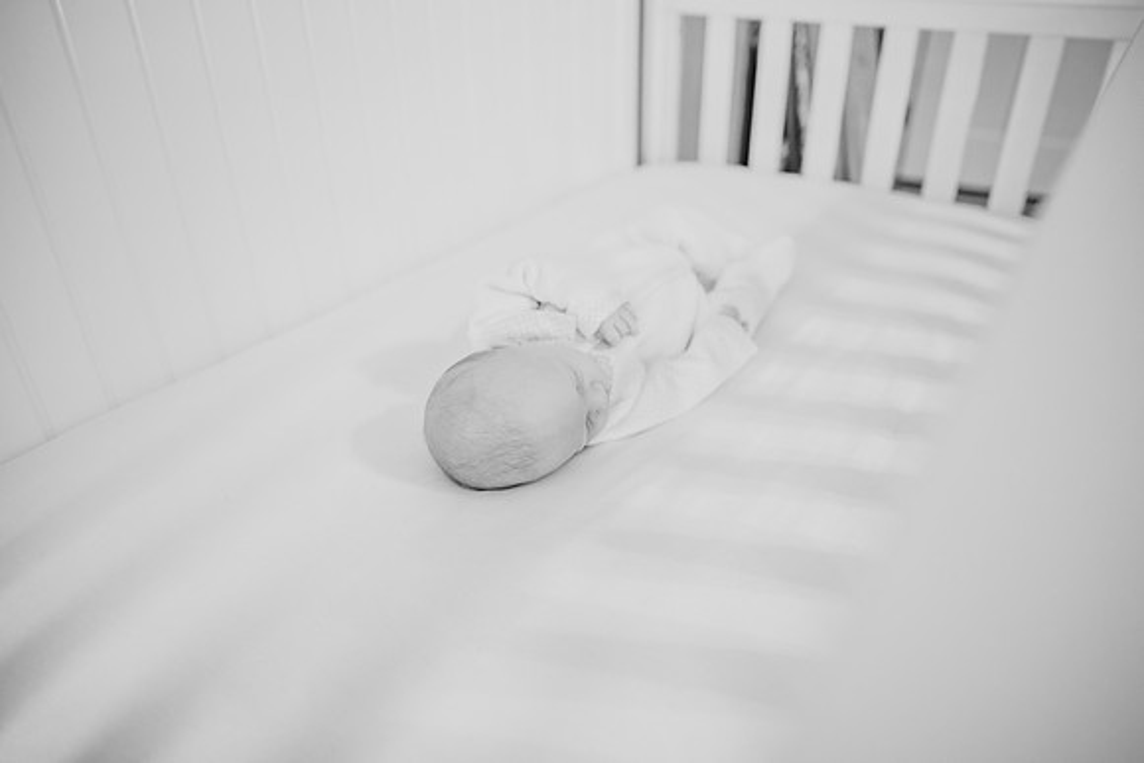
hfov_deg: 73.7
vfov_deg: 53.2
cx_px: 572
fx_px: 763
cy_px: 382
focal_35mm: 24
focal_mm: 24
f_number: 2.2
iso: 640
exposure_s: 1/160
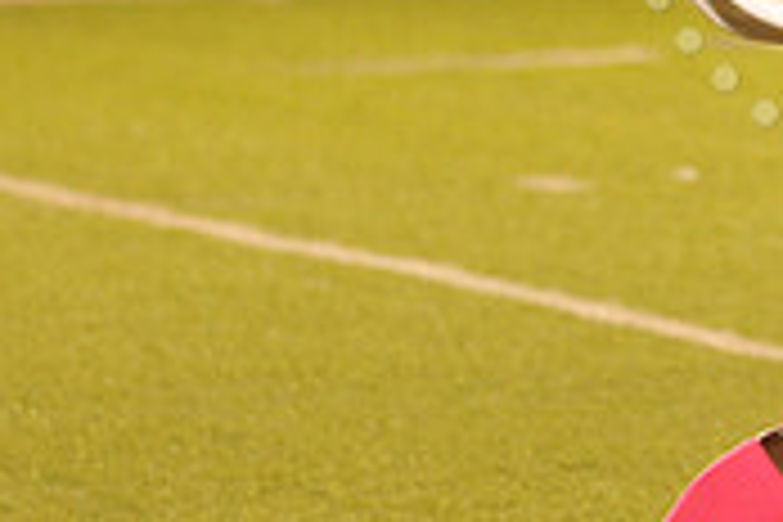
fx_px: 18116
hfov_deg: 2.5
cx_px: 1012
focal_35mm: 833
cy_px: -230
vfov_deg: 1.6
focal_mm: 250
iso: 6400
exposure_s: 1/160
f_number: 6.3
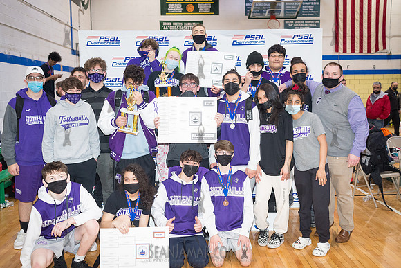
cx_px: 200
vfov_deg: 37.9
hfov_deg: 54.4
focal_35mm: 35
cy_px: 134
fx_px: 390
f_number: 5
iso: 4000
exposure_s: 1/250
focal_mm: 35
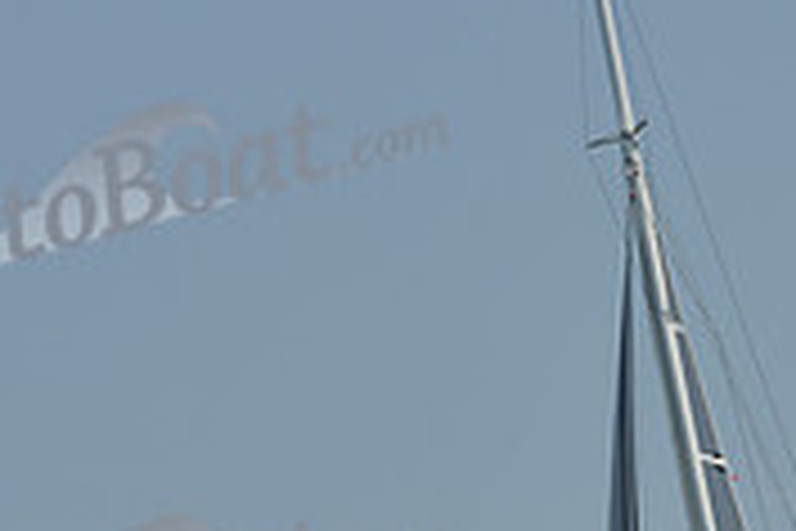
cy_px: 783
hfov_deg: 6.2
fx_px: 7385
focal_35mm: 334
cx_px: 681
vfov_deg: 4.1
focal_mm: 102
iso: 200
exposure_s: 1/640
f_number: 6.3
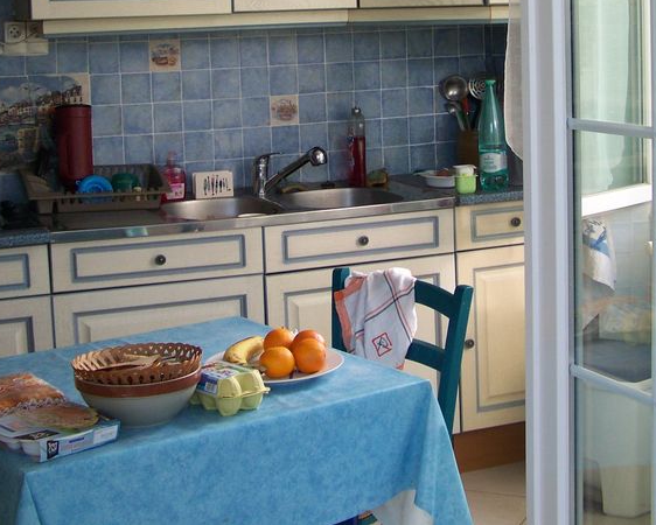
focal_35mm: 66
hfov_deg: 28.7
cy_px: 89
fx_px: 1282
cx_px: 322
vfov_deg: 22.8
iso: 80
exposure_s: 1/60
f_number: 2.8
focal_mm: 6.3
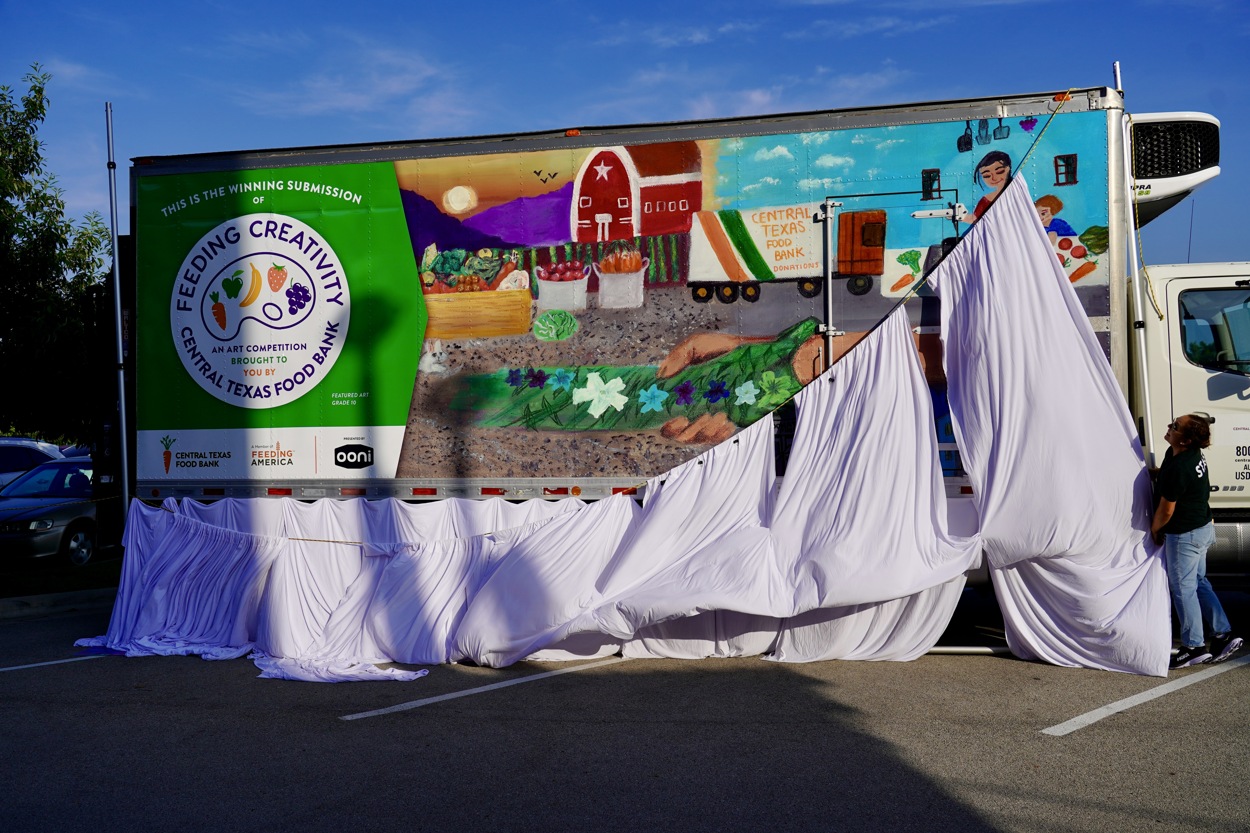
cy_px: 416
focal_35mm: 30
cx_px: 625
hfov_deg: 61.9
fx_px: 1042
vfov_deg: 43.6
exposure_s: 1/1250
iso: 100
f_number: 5
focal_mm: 30
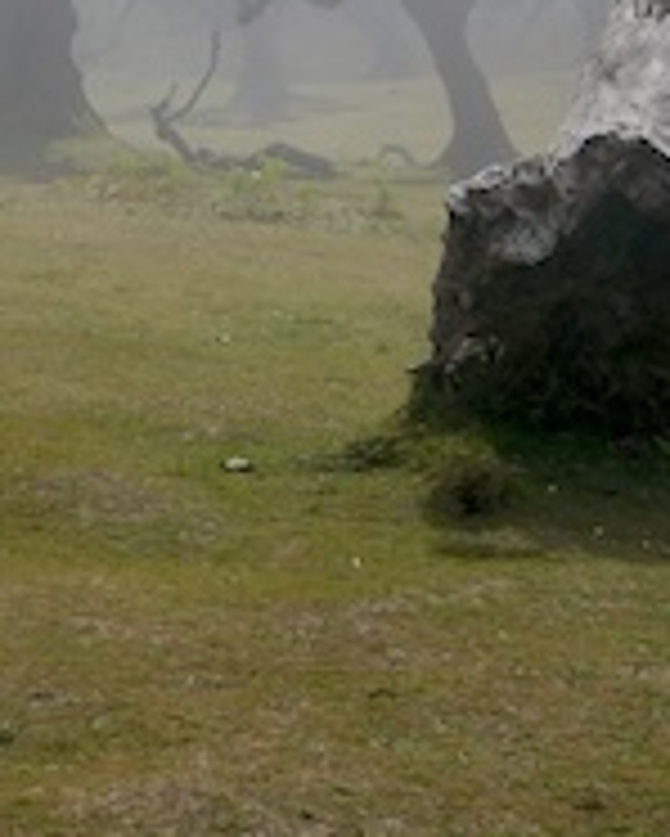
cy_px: -223
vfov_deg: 13.7
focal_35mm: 136
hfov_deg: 11.3
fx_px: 3368
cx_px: 184
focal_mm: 14.1
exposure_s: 1/3200
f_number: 4
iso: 125
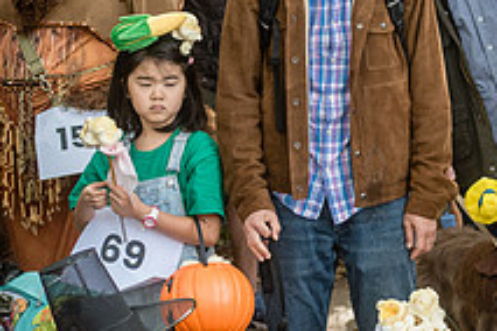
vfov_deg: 6.3
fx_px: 3009
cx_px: 373
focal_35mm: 218
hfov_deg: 9.4
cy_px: 183
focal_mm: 80
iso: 1000
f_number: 4
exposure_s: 1/640
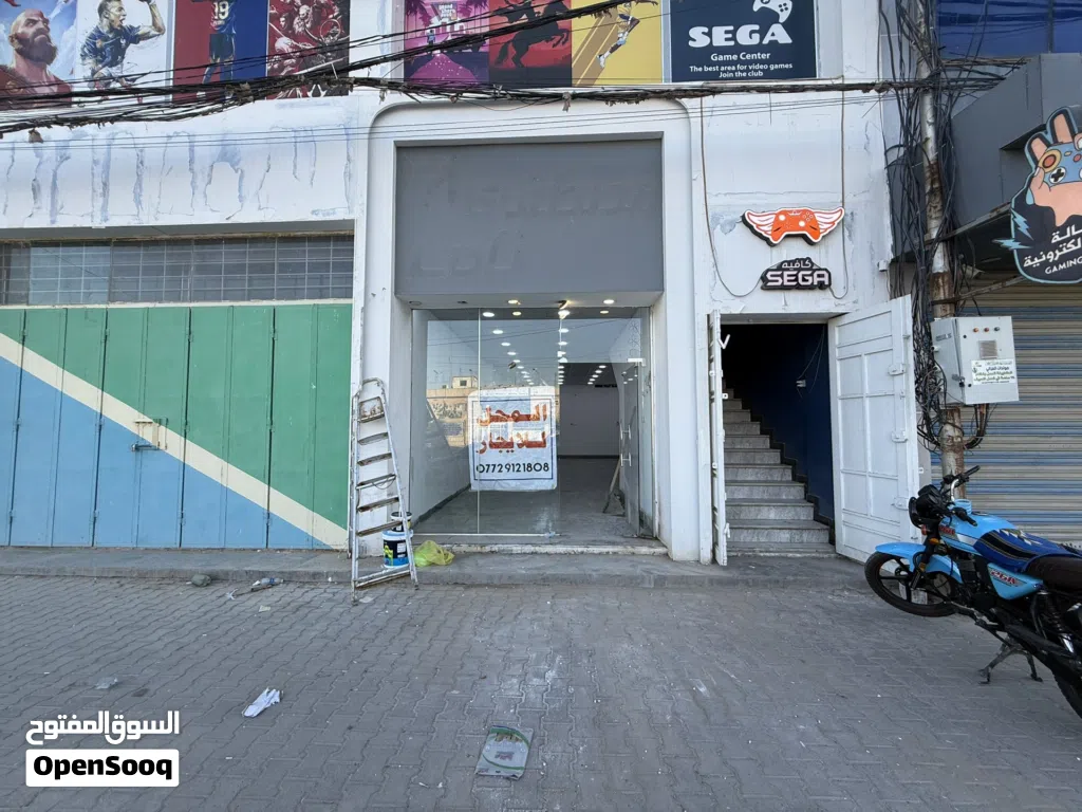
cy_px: 406
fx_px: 438
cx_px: 541
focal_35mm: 14
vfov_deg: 85.7
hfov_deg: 102.1
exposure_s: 1/331
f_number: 2.2
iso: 50
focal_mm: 2.22
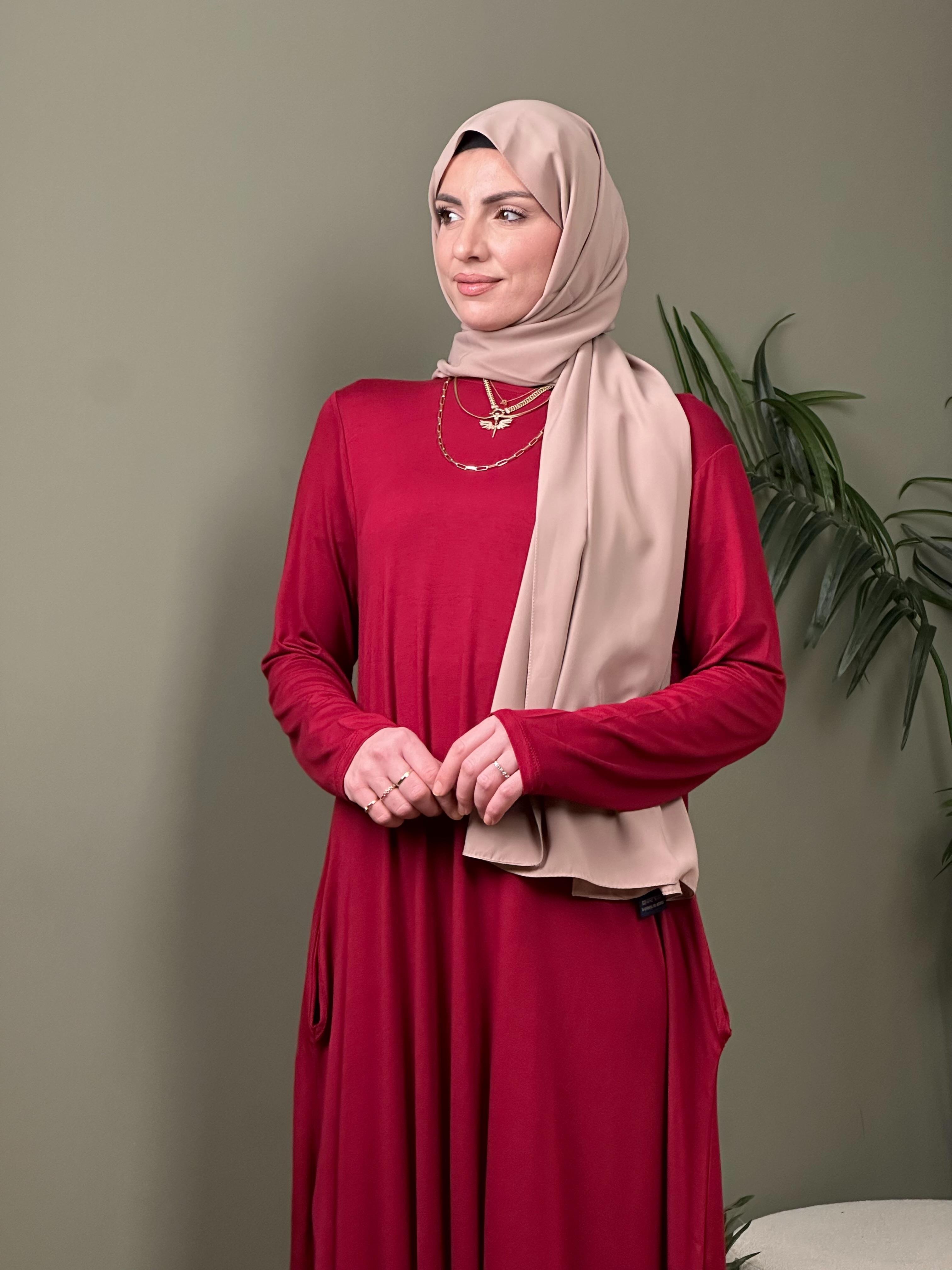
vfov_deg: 25.3
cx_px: 476
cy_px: 635
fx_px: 2824
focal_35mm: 77
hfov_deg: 19.1
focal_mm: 9
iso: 200
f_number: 2.8
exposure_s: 1/50
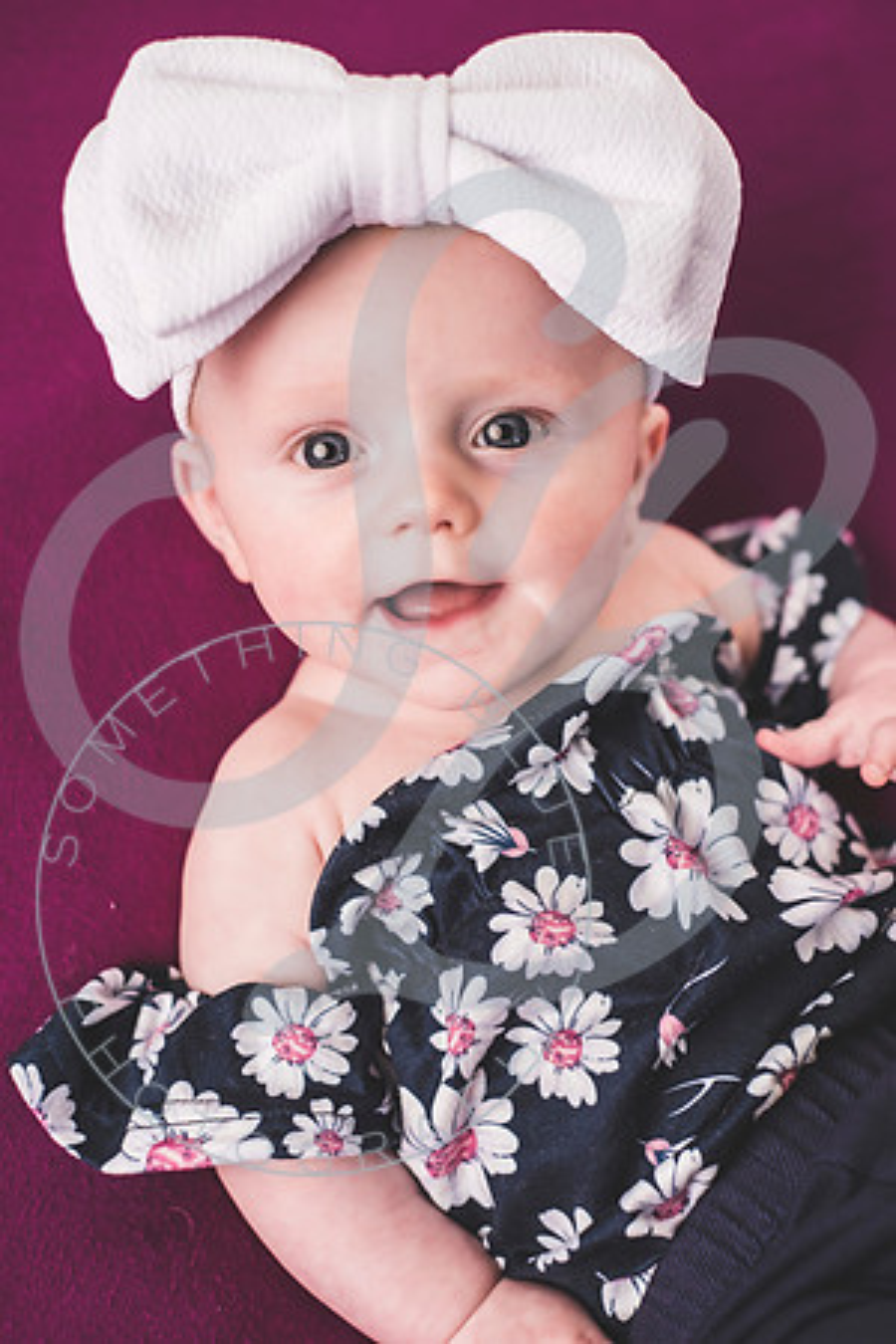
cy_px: 672
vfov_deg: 39.6
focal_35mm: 50
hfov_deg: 27.0
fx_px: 1867
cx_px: 448
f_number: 2.8
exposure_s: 1/320
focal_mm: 50
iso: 320
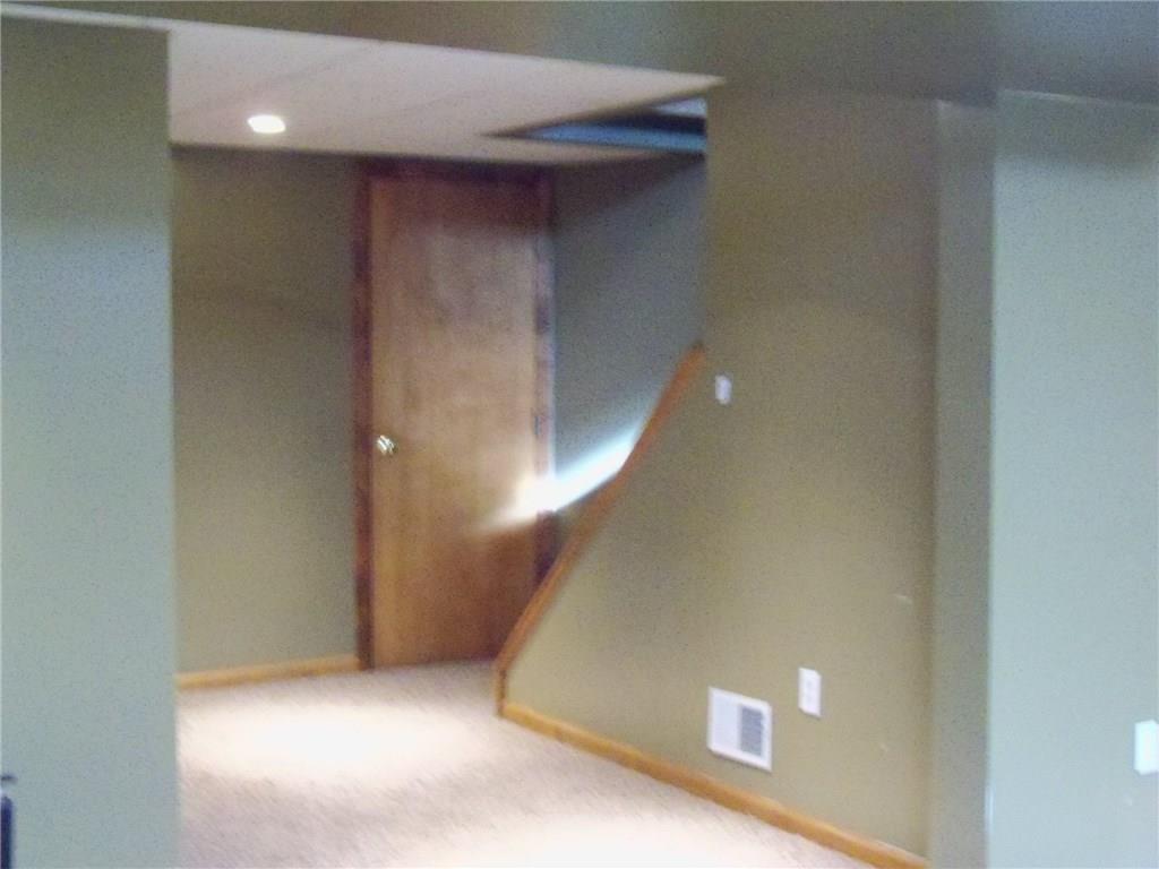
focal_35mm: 50
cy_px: 434
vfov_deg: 29.1
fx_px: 1674
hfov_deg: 38.2
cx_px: 580
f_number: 3.8
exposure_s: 1/10
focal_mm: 8.8
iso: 1600
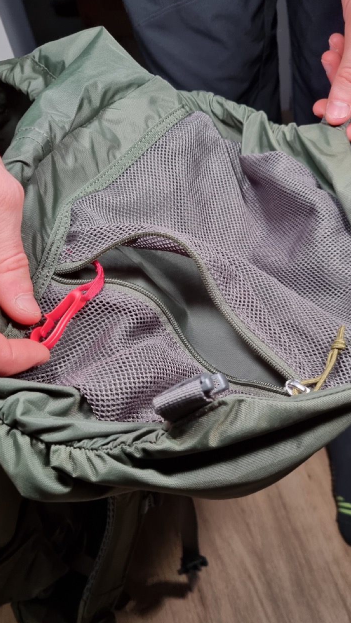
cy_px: 315
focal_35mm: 29
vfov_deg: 66.1
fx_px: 480
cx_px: 225
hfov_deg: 39.8
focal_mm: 5.4
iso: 320
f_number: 1.8
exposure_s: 1/50
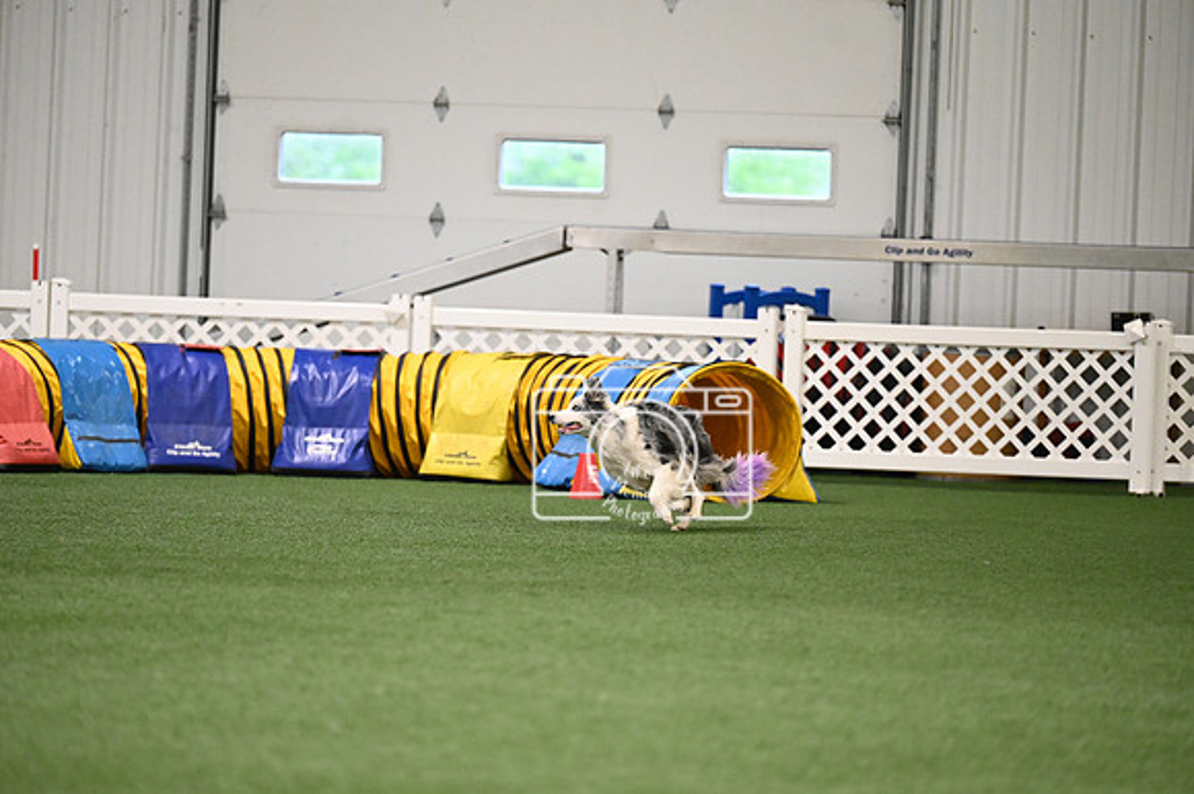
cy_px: 397
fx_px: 6629
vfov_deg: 6.9
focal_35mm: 200
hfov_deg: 10.3
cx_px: 597
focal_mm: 200
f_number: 3.2
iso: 10000
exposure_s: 1/1000
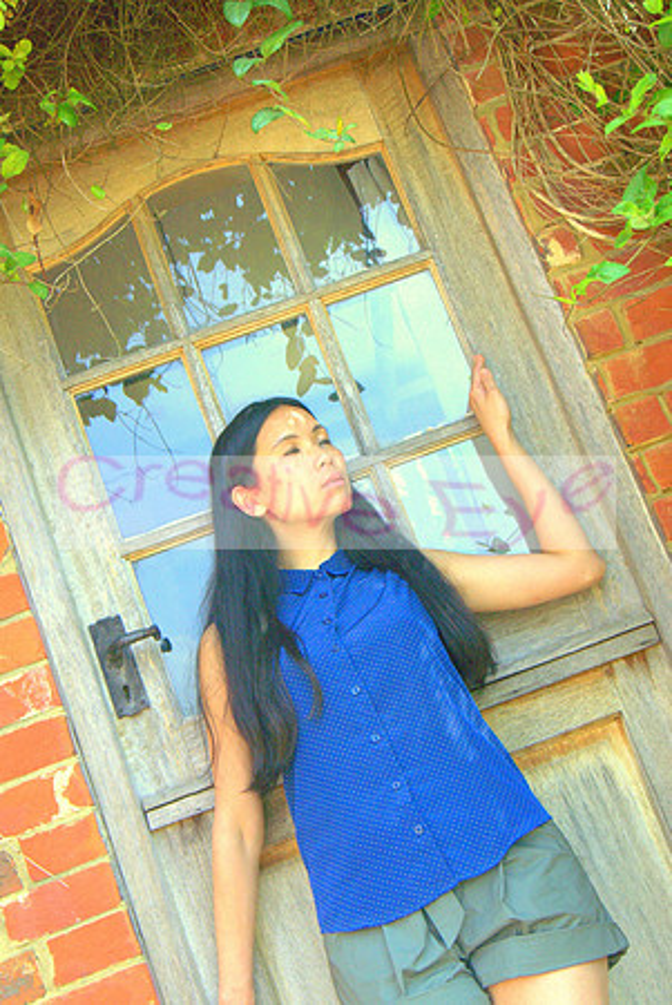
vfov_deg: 37.8
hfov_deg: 25.8
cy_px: 502
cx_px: 336
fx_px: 1467
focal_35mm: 52
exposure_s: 1/800
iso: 125
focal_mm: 35
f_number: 5.6
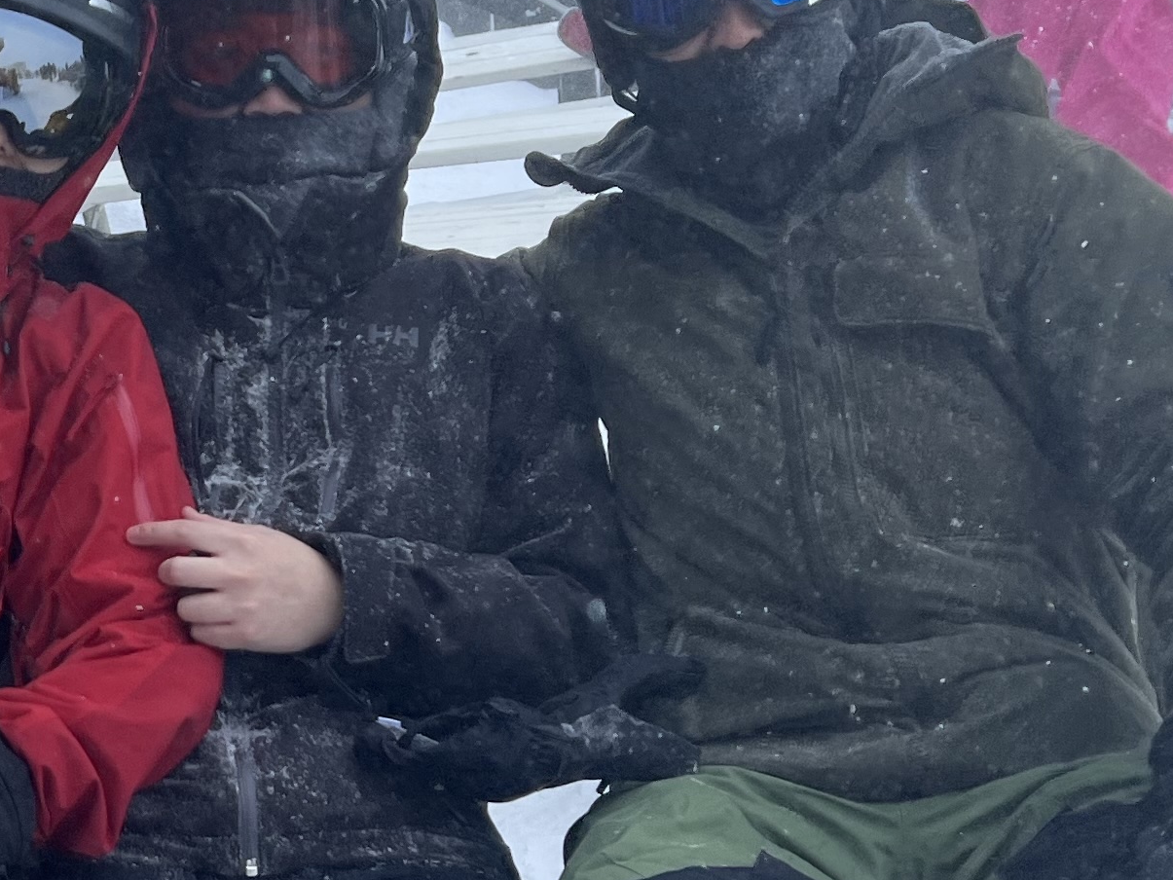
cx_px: 14
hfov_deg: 21.7
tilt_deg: -9.2
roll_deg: +6.0
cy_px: 632
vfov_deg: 16.9
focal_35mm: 87
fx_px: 2948
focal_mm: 5.7
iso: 50
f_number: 1.5
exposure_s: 1/714
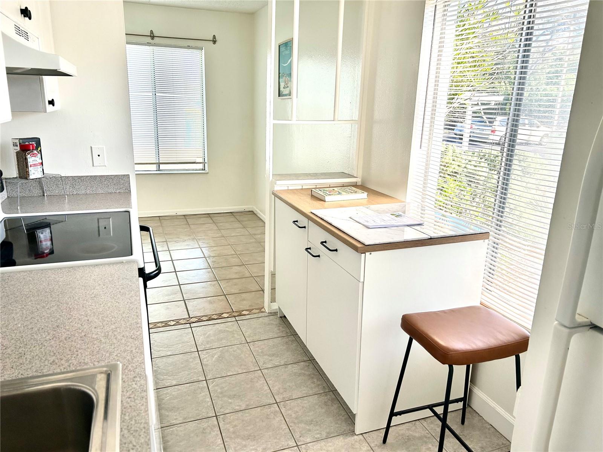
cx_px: 302
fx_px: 453
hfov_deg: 67.3
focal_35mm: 26
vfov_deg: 53.1
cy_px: 226
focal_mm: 5.7
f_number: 1.5
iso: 50
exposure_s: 1/397
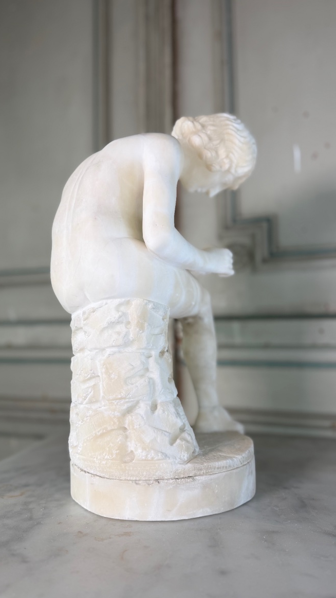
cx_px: 176
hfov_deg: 42.9
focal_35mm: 27
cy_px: 301
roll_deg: +1.2
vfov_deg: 69.9
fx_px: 427
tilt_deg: +5.1
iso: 50
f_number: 1.78
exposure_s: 1/140
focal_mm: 6.76
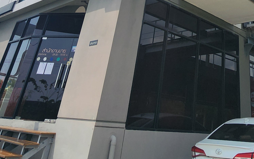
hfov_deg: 50.4
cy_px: -48
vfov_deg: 28.3
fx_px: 256
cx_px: 193
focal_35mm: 37
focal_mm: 2.2
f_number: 2.2
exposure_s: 1/3913
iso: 50
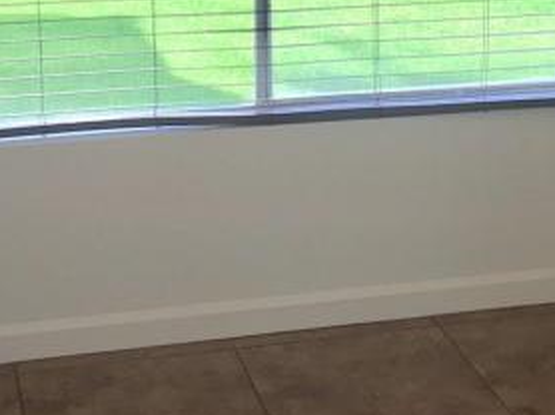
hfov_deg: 18.3
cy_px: -102
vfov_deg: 13.4
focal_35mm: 107
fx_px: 1714
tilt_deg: -6.1
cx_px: 427
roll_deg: +0.3
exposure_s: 1/125
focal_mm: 4.15
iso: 25
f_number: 2.2
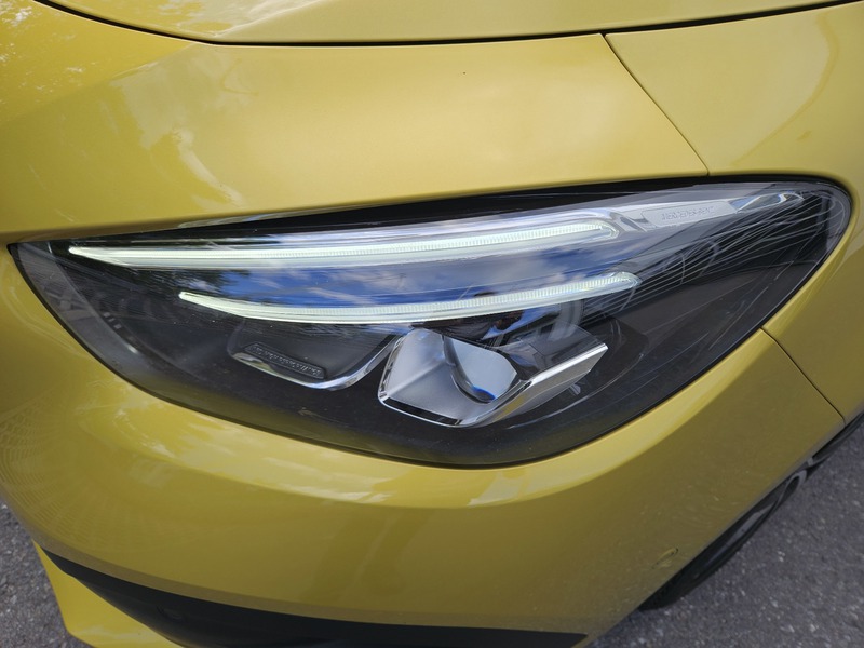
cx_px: 432
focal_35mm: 23
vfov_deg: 58.9
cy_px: 324
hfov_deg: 73.9
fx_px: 574
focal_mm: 5.4
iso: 25
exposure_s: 1/539
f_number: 1.8
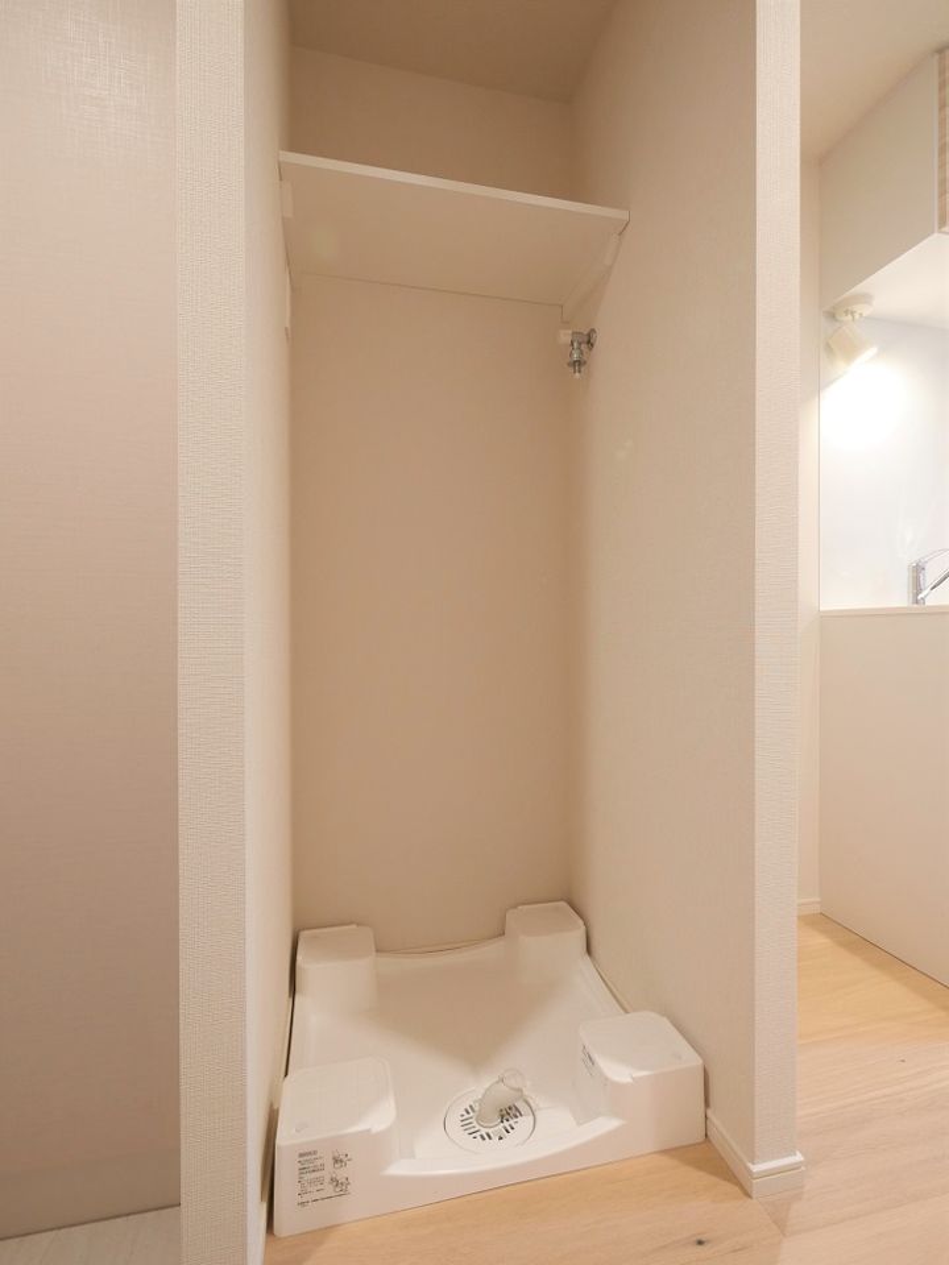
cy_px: 632
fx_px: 512
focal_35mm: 14
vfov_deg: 102.1
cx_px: 474
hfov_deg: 85.7
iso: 640
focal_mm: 7
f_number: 4
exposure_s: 1/20
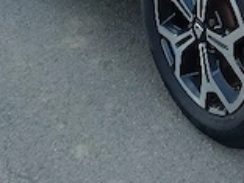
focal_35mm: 96
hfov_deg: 19.4
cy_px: -152
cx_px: 285
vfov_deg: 13.7
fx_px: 677
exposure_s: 1/50
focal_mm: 4.65
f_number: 1.8
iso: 160
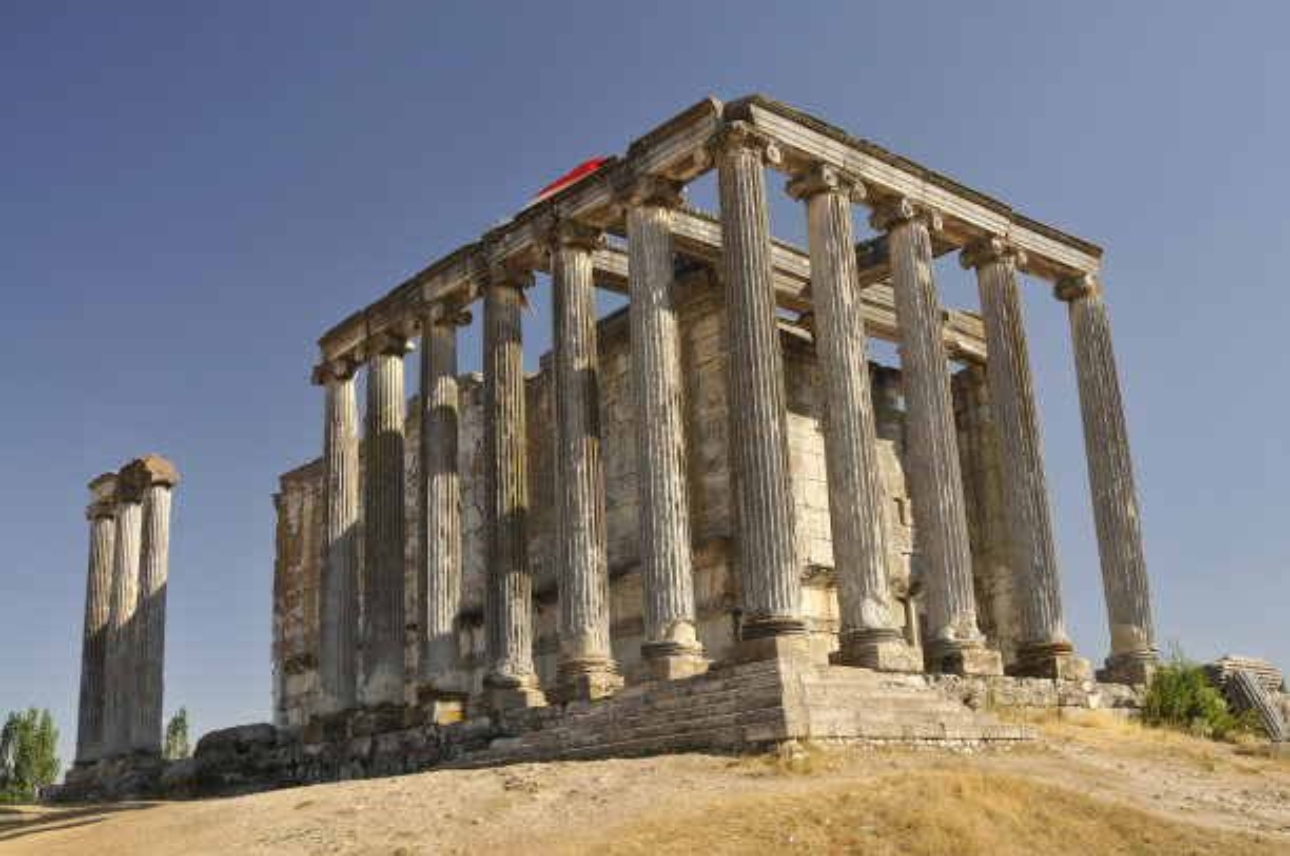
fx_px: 1288
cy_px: 428
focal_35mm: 36
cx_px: 645
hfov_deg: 53.2
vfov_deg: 36.8
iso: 200
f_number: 5.6
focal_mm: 24
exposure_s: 1/200
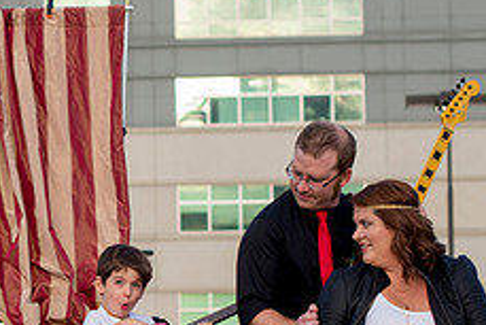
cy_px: 299
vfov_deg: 10.1
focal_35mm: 135
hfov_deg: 15.0
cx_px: 21
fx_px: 1824
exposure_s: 1/640
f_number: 3.2
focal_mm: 50
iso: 250
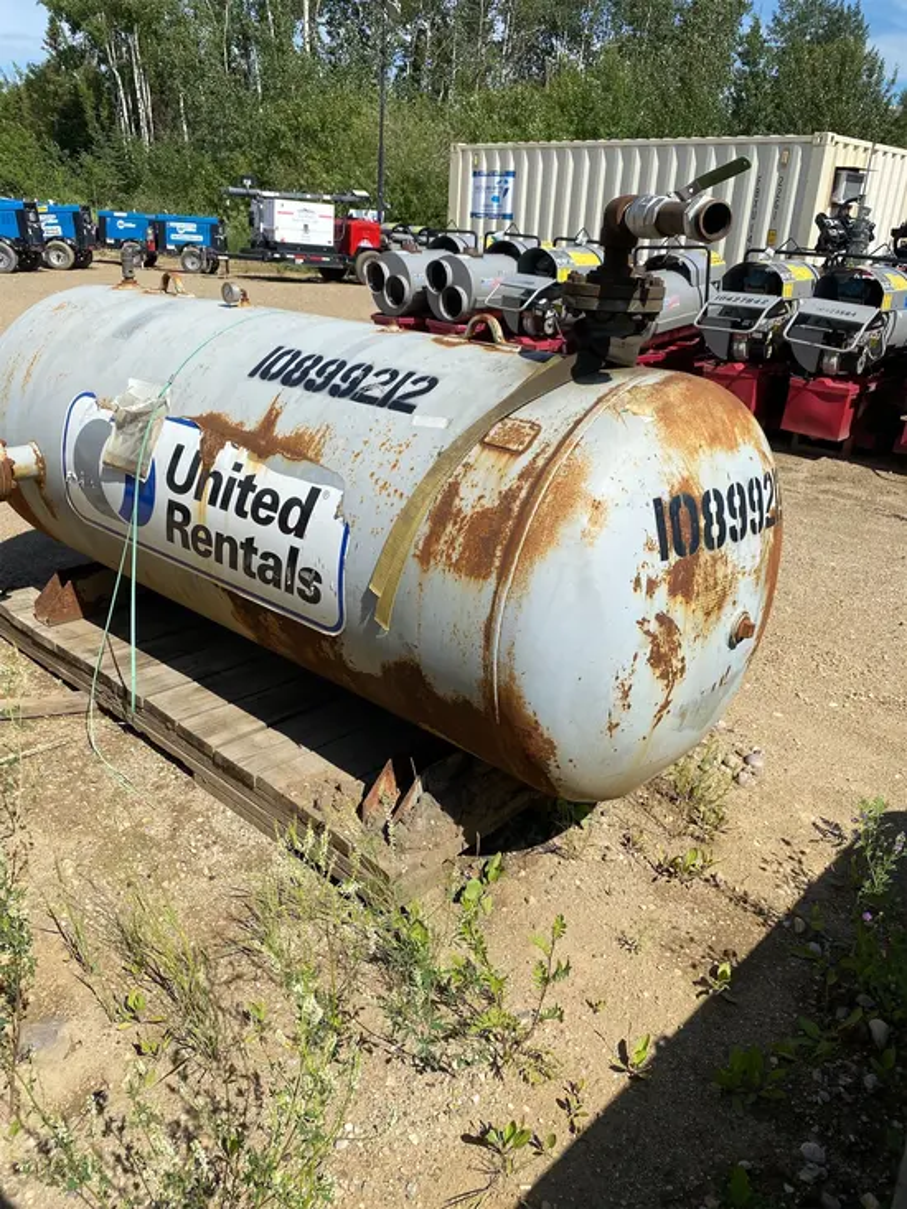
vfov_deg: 67.3
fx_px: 908
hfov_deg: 53.1
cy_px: 604
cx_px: 454
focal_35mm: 26
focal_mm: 4.25
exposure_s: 1/3497
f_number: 1.8
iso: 32
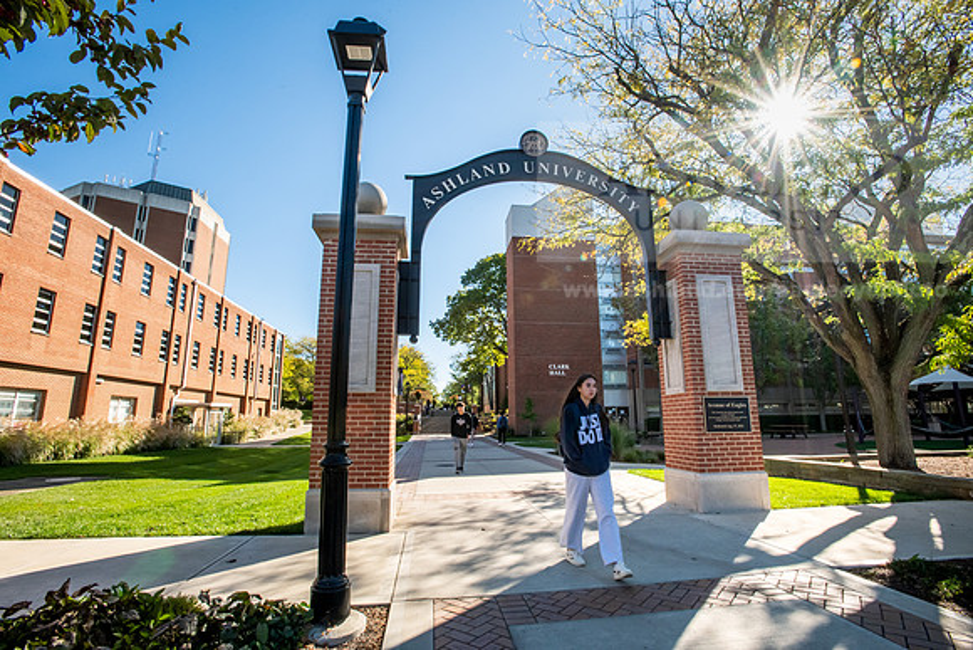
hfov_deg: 93.3
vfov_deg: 70.5
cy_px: 325
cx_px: 486
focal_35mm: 17
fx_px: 460
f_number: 22
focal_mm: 17
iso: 1000
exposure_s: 1/125
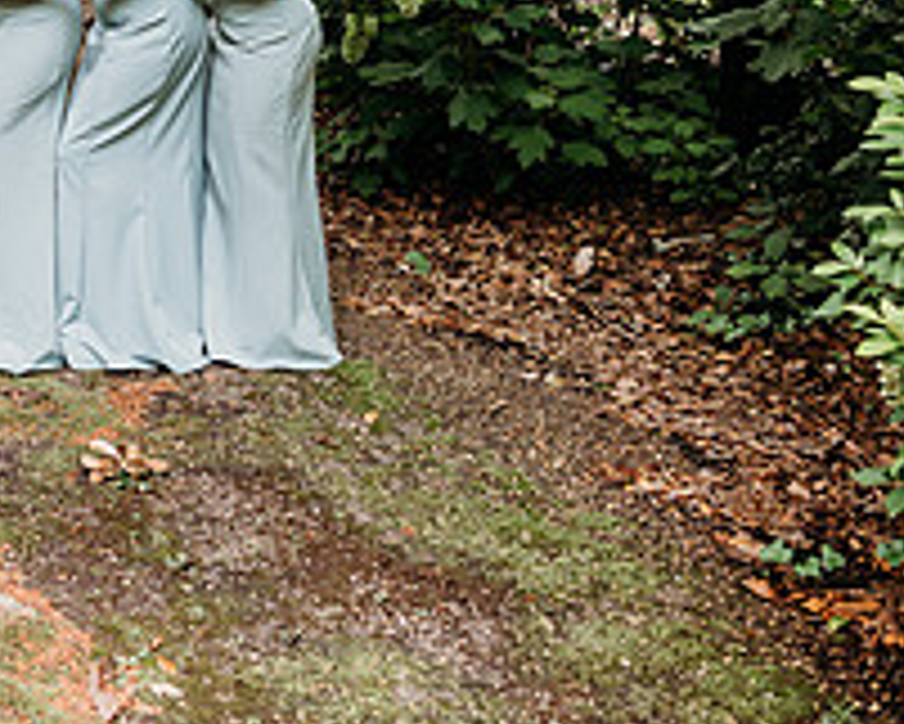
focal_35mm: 65
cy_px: 11
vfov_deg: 22.6
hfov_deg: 26.9
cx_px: -81
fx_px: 1740
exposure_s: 1/160
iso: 160
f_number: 2.5
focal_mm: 24
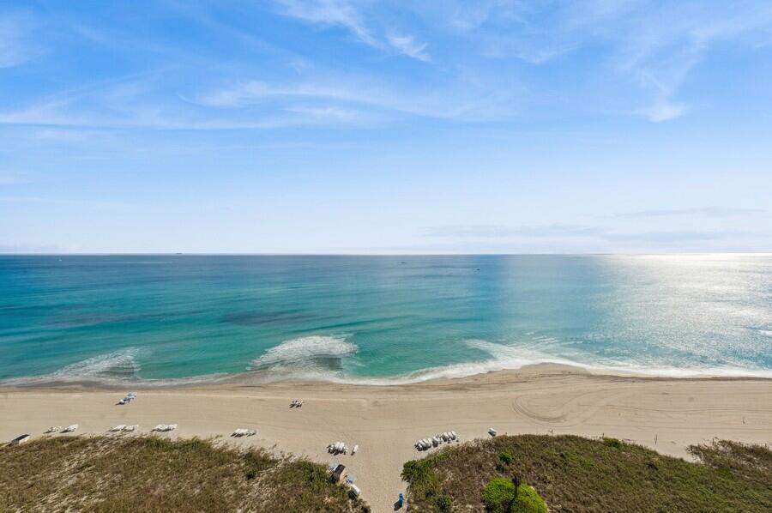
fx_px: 257
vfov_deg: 89.9
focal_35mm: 12
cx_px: 386
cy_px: 256
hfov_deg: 112.7
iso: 100
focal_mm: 12
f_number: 11
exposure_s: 1/400
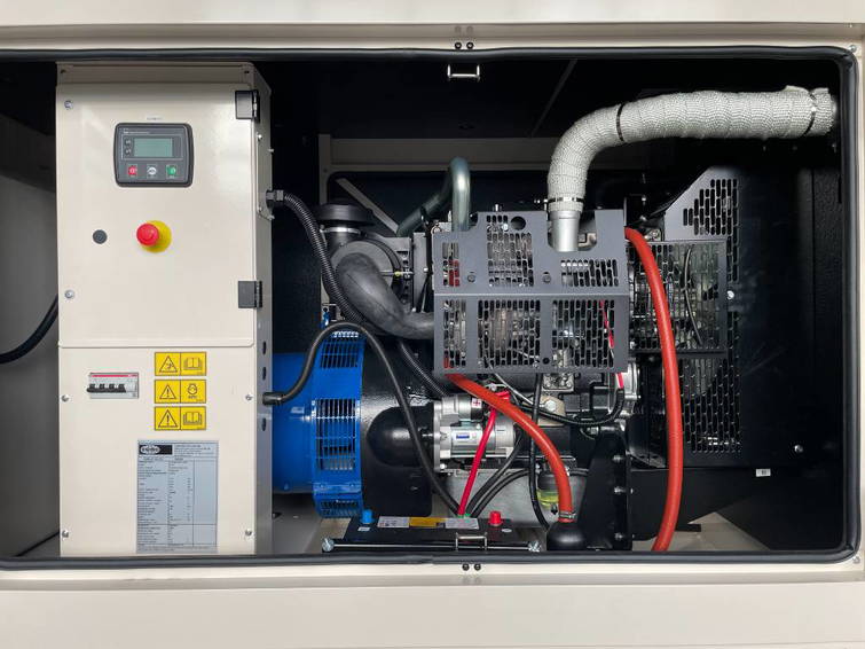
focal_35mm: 26
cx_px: 432
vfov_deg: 53.1
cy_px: 324
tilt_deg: -1.4
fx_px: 650
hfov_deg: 67.3
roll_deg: -0.2
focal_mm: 4.2
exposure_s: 1/100
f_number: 1.6
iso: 50
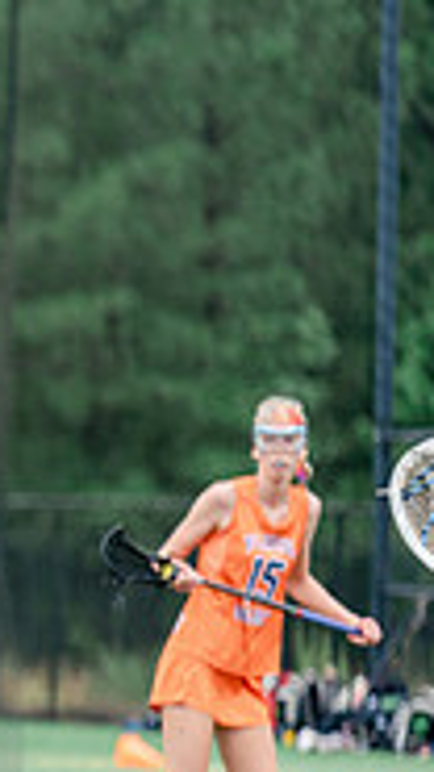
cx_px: -718
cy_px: 741
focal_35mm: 625
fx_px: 12792
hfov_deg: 1.9
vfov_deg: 3.5
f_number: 3
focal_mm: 190
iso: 250
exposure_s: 1/640
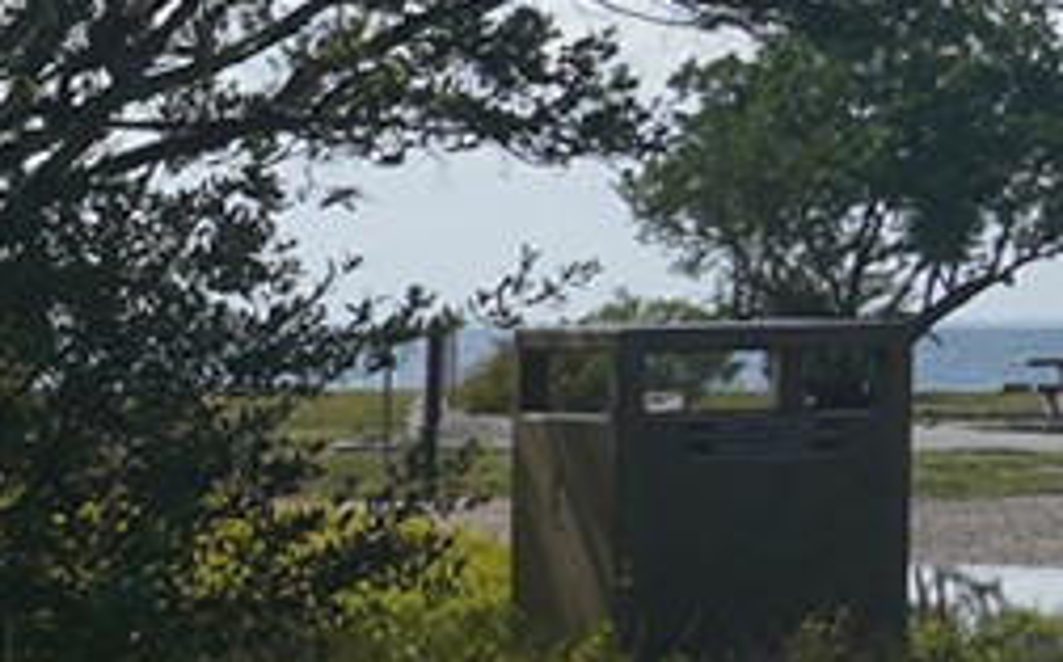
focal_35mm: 259
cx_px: -2877
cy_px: 982
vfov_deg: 5.0
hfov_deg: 6.7
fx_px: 7497
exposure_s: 1/100
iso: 100
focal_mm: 32
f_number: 18
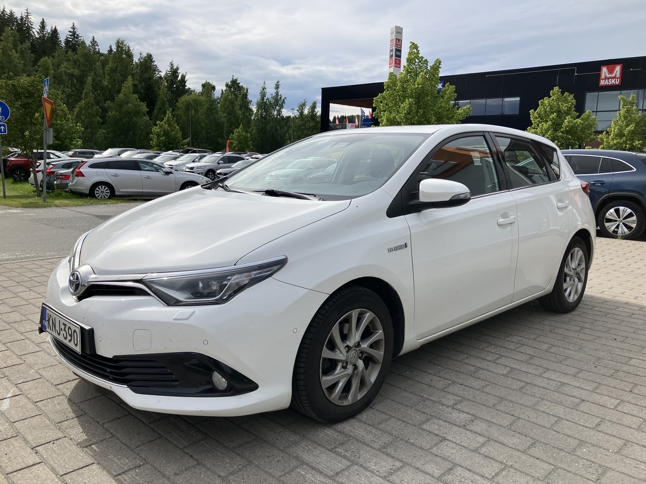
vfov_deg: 49.7
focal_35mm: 28
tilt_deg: -7.7
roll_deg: -1.3
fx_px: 523
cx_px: 323
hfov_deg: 63.4
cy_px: 242
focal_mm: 3.99
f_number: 1.8
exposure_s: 1/2208
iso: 32
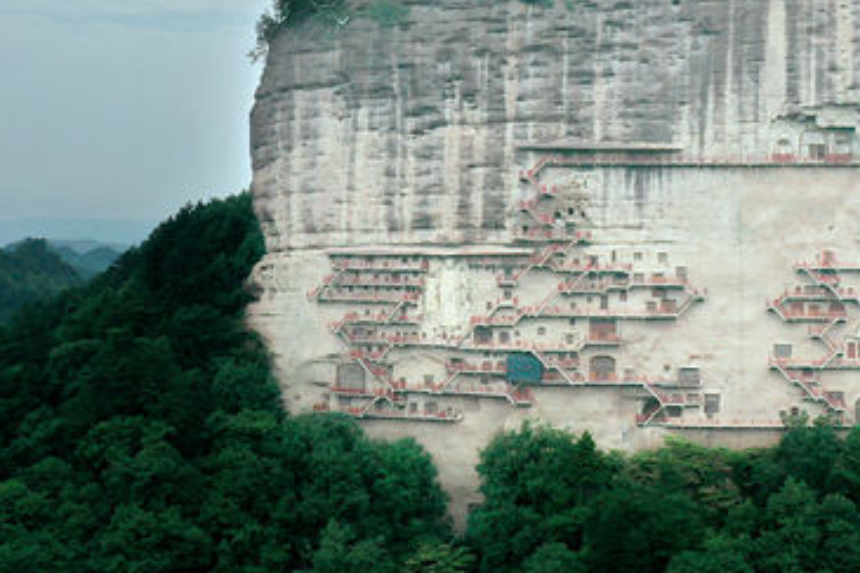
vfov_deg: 19.3
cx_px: 601
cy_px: 42
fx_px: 1648
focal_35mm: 69
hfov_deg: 29.0
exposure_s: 1/200
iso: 100
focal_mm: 10.26
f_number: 7.1
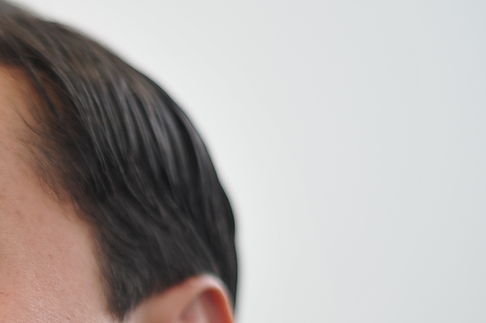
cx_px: -133
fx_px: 2266
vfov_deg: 8.1
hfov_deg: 11.9
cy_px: 364
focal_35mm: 168
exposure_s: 1/320
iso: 400
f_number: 1.4
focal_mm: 50
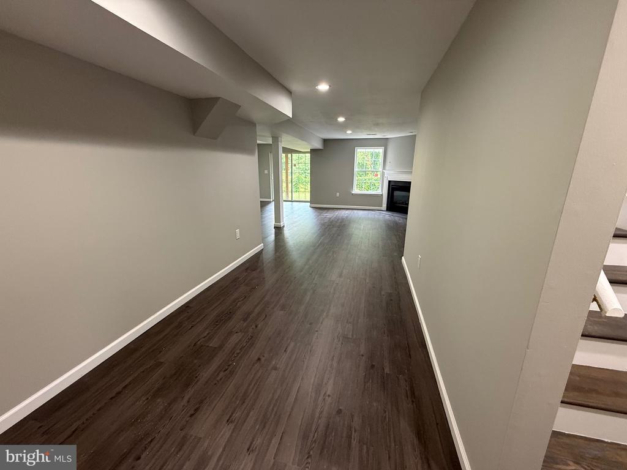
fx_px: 254
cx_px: 314
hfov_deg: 102.1
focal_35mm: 14
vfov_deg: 85.7
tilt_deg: -14.7
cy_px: 235
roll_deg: -1.0
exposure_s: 1/60
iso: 320
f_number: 2.2
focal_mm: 2.22
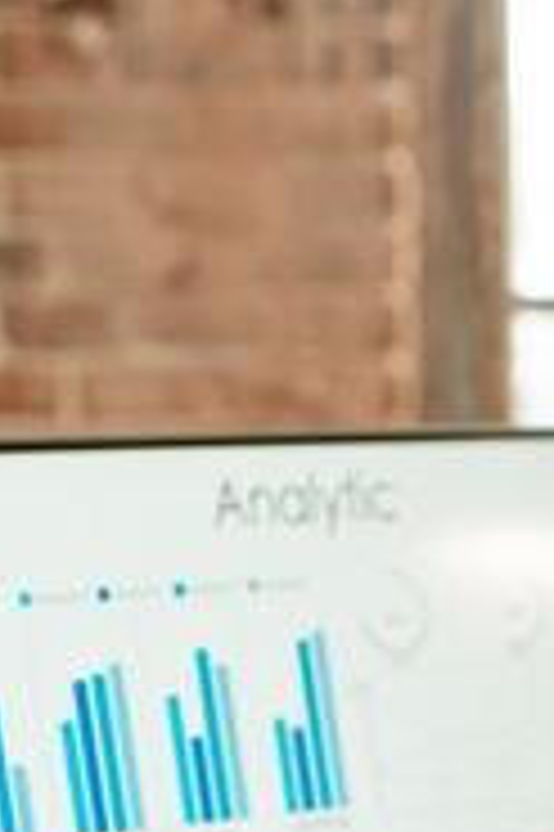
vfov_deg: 14.4
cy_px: 1050
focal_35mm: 137
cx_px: 725
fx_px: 3168
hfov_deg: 9.8
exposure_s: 1/160
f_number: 2.2
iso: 250
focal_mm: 35
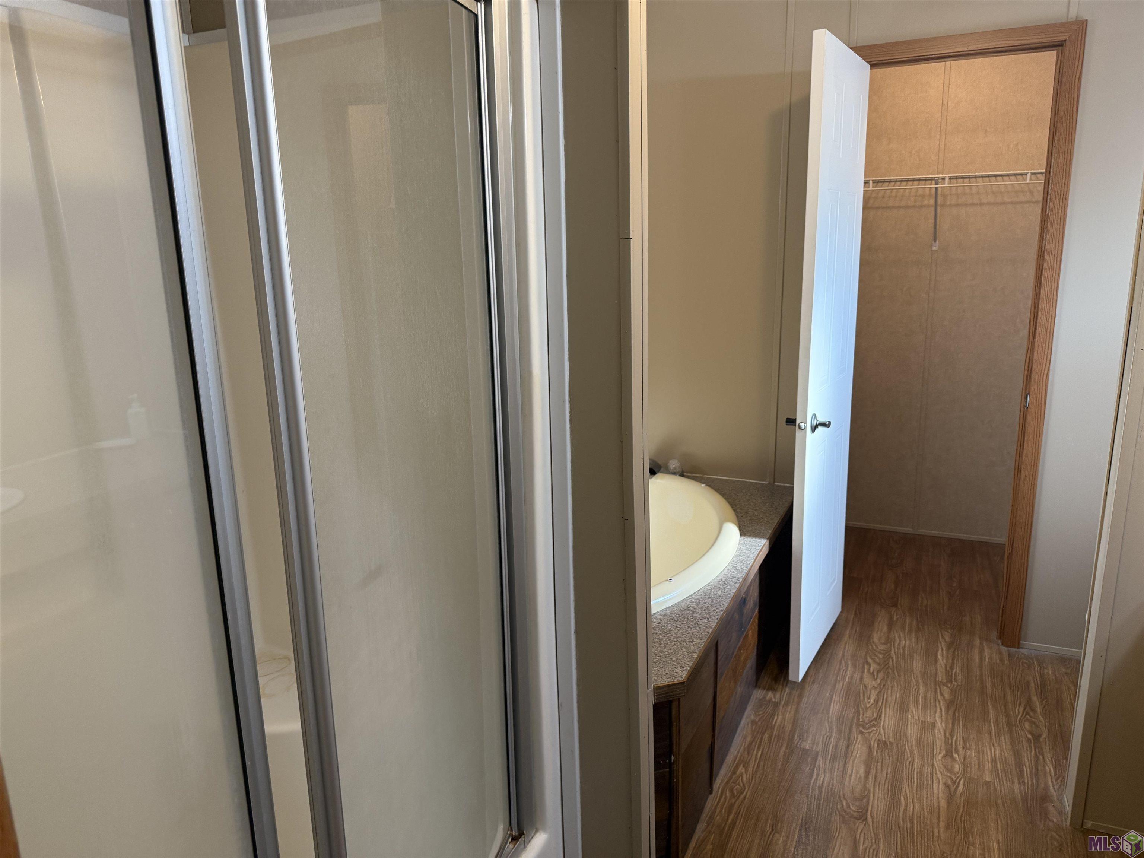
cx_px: 572
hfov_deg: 71.6
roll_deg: +4.0
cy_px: 429
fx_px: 793
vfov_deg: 56.8
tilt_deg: -13.0
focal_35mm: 24
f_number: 1.78
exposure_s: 1/60
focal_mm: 6.76
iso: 160
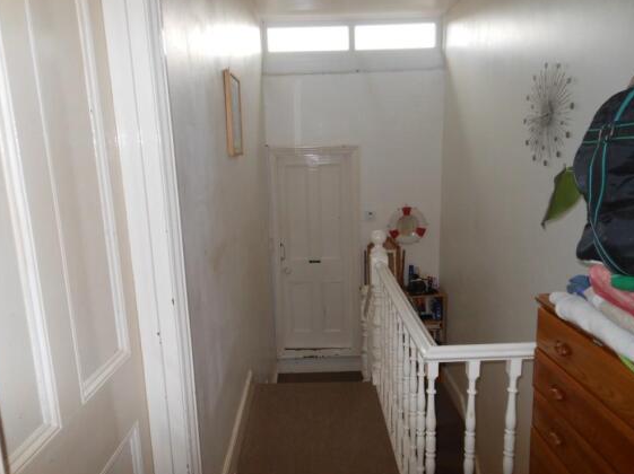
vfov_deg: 53.0
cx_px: 317
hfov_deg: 67.3
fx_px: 476
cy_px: 232
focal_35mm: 26
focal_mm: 4.5
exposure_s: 1/25
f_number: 3.2
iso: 200
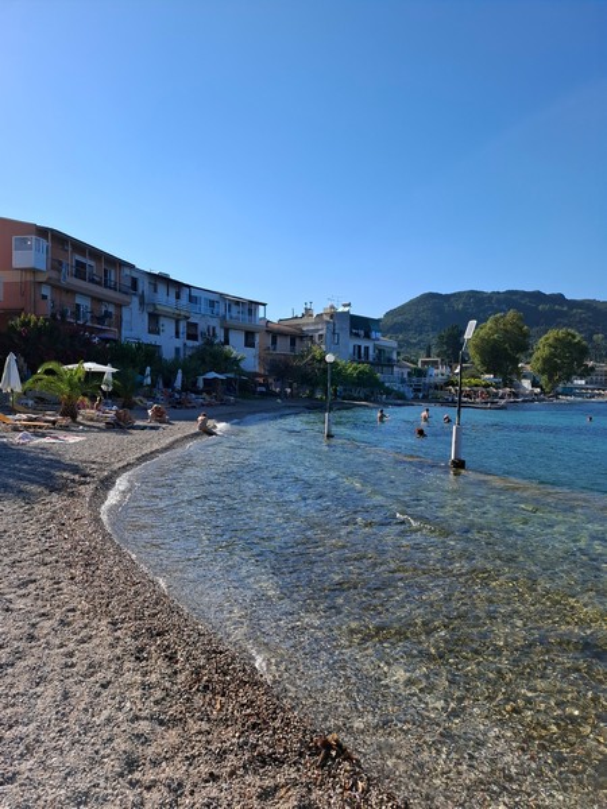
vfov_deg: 73.9
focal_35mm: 23
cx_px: 304
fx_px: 538
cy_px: 404
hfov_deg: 58.9
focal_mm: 5.54
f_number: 1.8
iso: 50
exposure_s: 1/2075
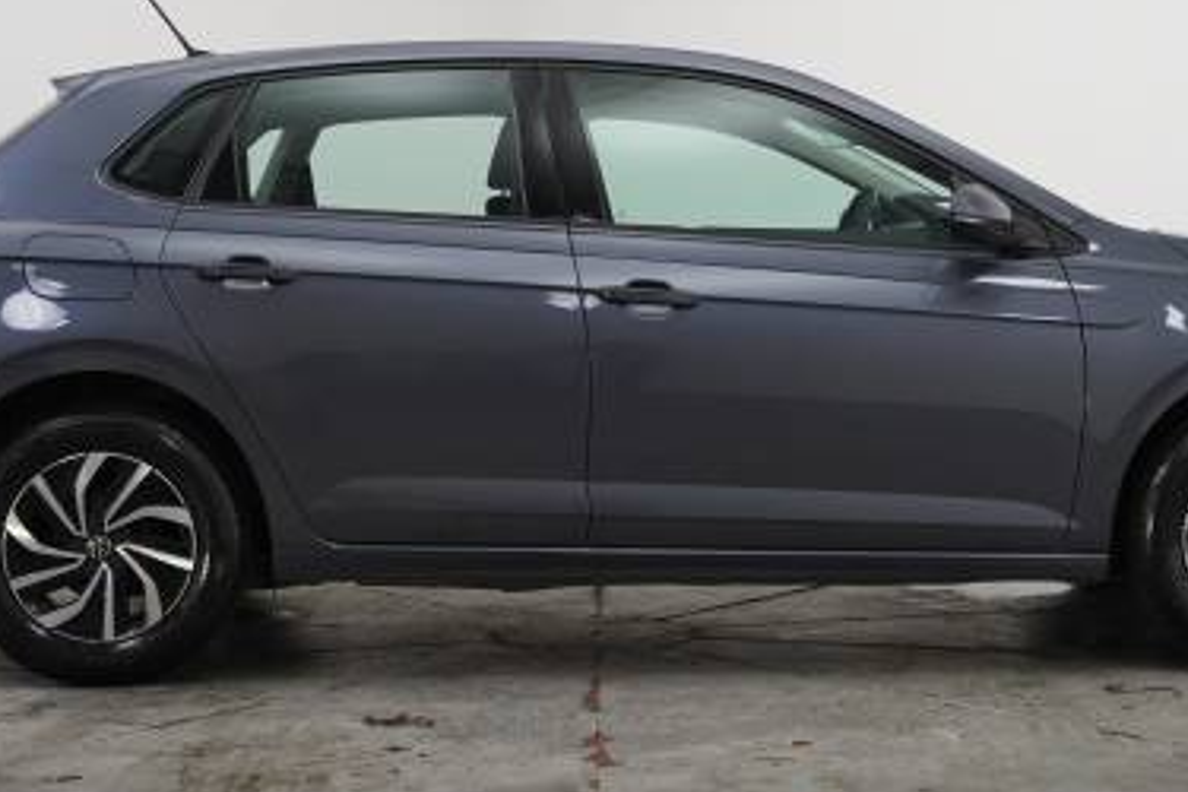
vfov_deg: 17.9
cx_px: 691
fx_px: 2509
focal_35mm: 76
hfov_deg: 26.6
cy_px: 301
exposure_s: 1/160
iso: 1600
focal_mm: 44.6
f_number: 4
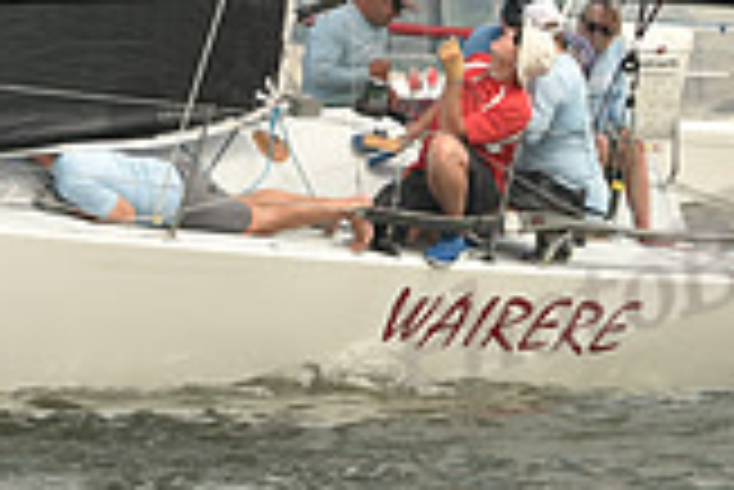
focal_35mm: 925
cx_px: 162
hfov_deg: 2.2
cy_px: 106
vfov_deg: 1.5
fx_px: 18876
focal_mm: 260
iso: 400
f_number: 9
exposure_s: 1/800
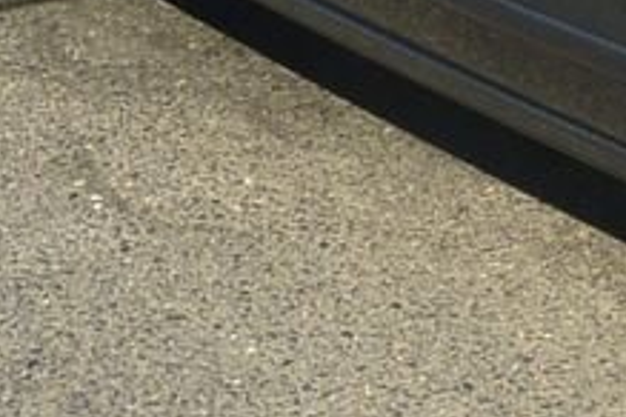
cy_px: -153
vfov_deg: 10.6
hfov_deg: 14.5
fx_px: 2191
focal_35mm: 126
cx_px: 1095
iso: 160
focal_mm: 10
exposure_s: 1/250
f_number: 10
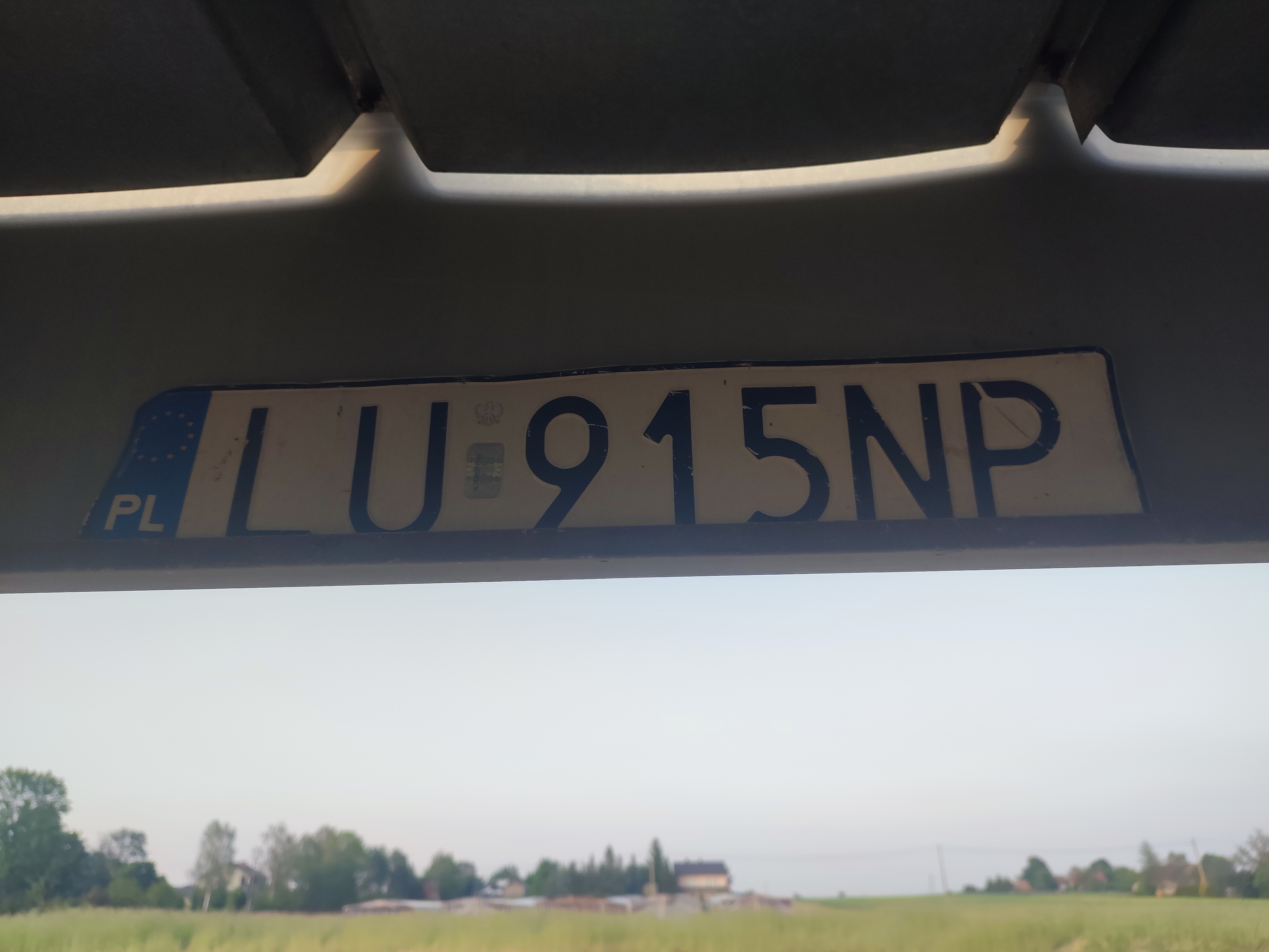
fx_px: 880
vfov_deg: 56.8
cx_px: 634
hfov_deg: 71.6
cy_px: 476
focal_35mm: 24
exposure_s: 1/160
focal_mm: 5.89
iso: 50
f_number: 1.89
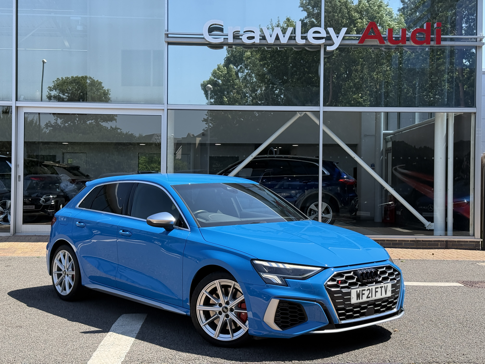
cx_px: 242
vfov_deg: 30.3
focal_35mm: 48
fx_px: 673
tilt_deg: +0.8
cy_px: 182
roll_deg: +0.3
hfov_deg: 39.7
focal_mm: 6.76
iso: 100
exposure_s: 1/2342
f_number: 1.78
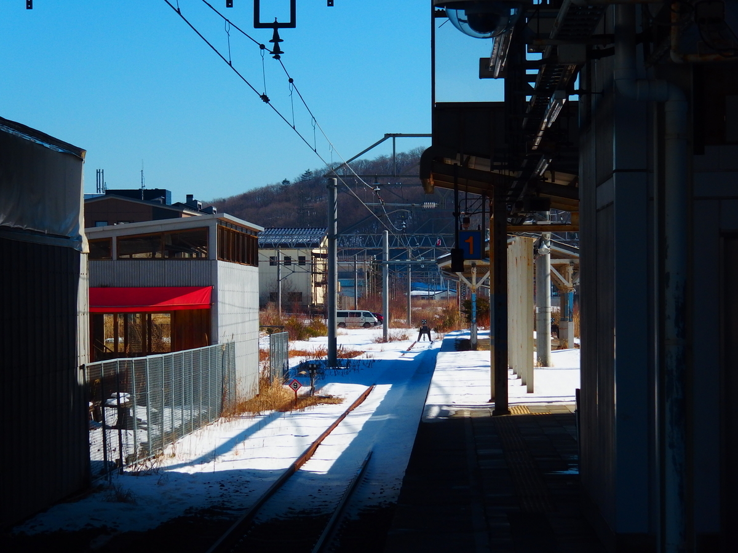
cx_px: 369
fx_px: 2772
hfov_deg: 15.2
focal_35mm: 130
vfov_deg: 11.4
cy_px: 276
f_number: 5.6
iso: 100
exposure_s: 1/1000
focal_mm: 23.5
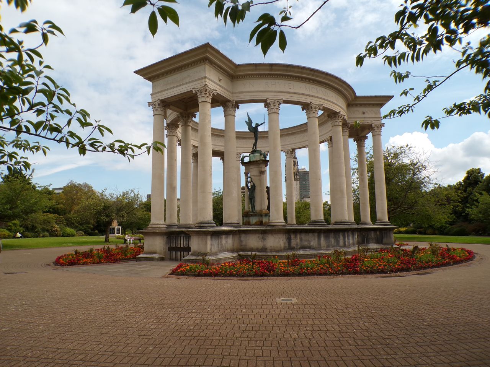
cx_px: 245
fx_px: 340
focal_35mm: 24
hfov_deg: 71.6
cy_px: 184
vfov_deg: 56.8
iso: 100
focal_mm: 4.3
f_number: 4.4
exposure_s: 1/680
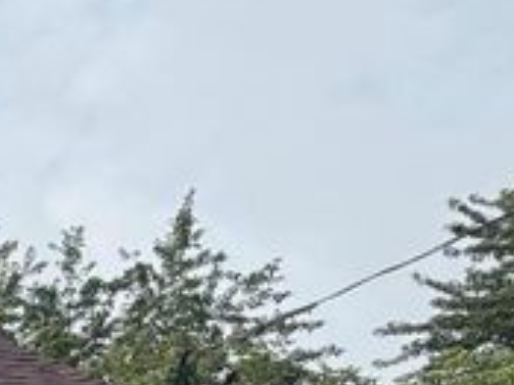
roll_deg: +0.1
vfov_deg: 14.0
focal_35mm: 82
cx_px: -555
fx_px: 1217
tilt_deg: -2.6
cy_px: 849
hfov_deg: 16.8
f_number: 2.2
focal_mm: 2.22
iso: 20
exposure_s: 1/1125
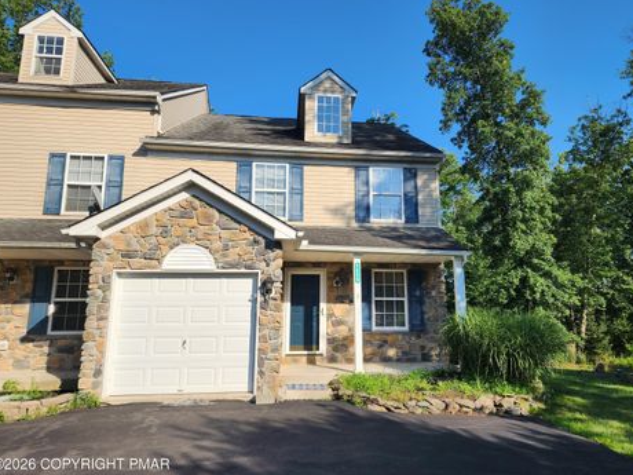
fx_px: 457
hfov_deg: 69.3
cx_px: 336
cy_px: 229
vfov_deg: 54.9
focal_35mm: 25
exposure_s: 1/883
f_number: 1.8
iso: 12
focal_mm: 6.4
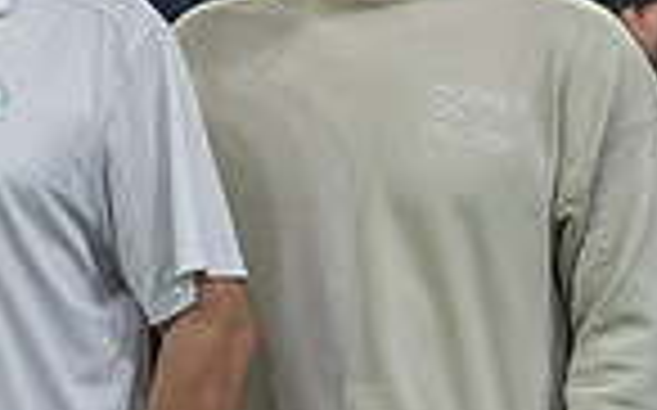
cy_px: 223
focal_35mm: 405
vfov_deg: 3.2
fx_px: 7246
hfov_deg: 5.1
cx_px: -520
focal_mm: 96
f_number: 2.8
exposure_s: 1/320
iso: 1000
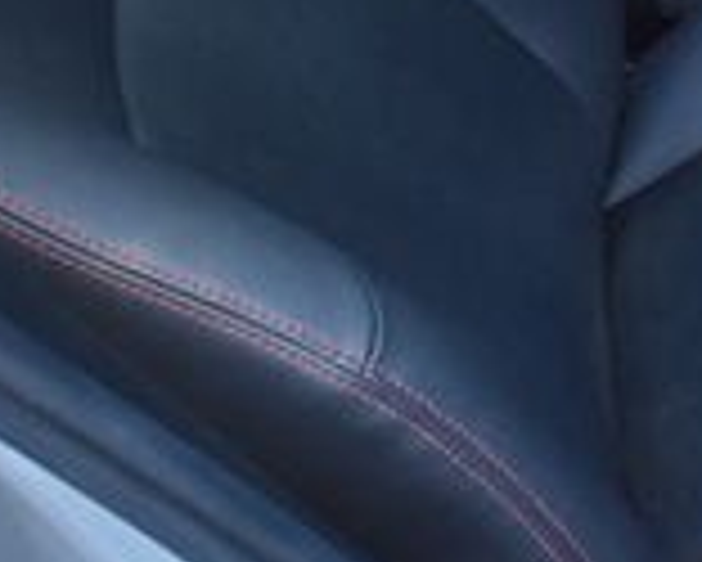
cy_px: -169
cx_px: 626
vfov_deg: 14.2
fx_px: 2162
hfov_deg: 18.2
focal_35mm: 104
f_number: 4.5
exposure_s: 1/200
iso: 800
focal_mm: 18
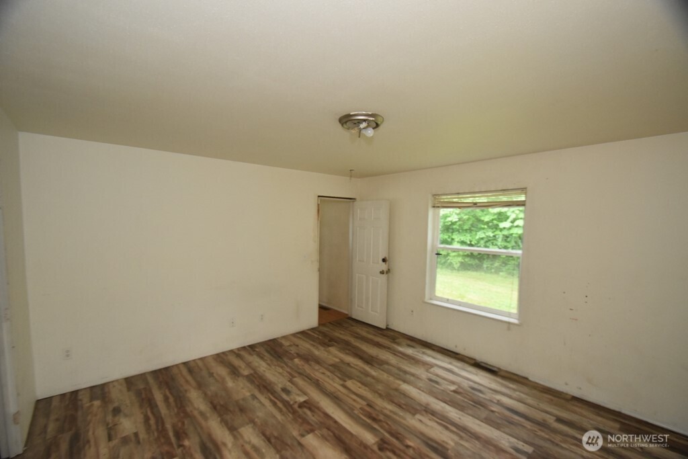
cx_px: 344
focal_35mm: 15
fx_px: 287
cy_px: 230
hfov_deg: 100.4
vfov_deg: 77.3
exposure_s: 1/60
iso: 1800
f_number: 4
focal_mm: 10
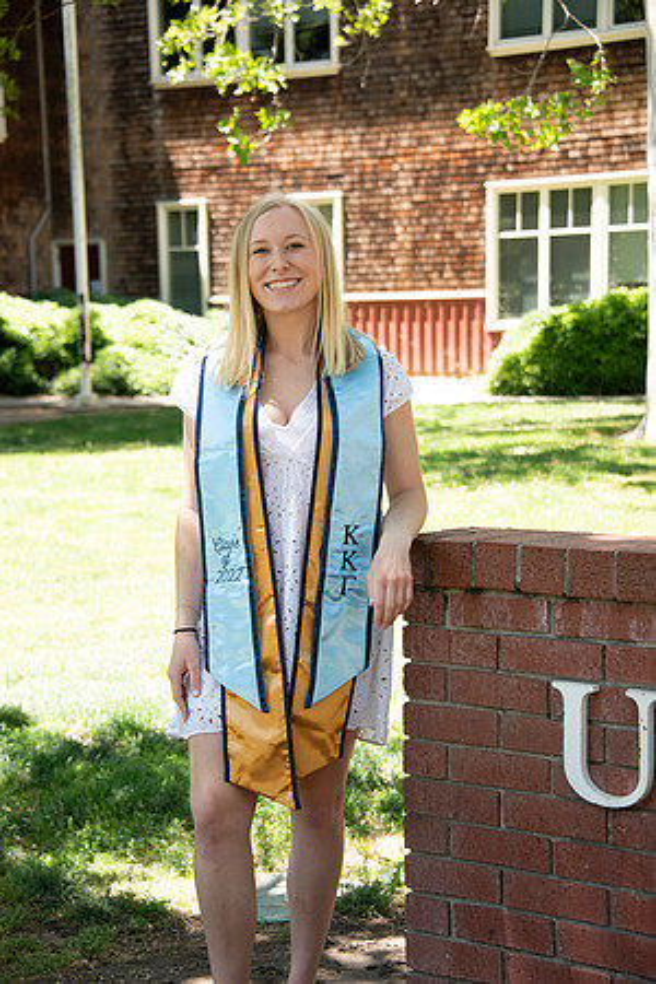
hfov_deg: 17.5
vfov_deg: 26.0
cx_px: 328
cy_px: 492
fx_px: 2132
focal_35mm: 78
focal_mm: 78
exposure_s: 1/320
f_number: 5.6
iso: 640
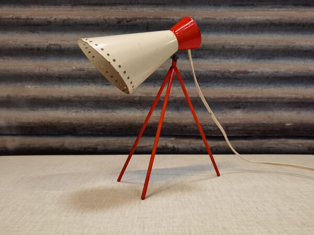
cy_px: 118
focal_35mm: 34
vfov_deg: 41.8
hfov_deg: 54.0
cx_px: 157
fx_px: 308
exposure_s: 1/33.3
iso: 640
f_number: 1.9
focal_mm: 6.71
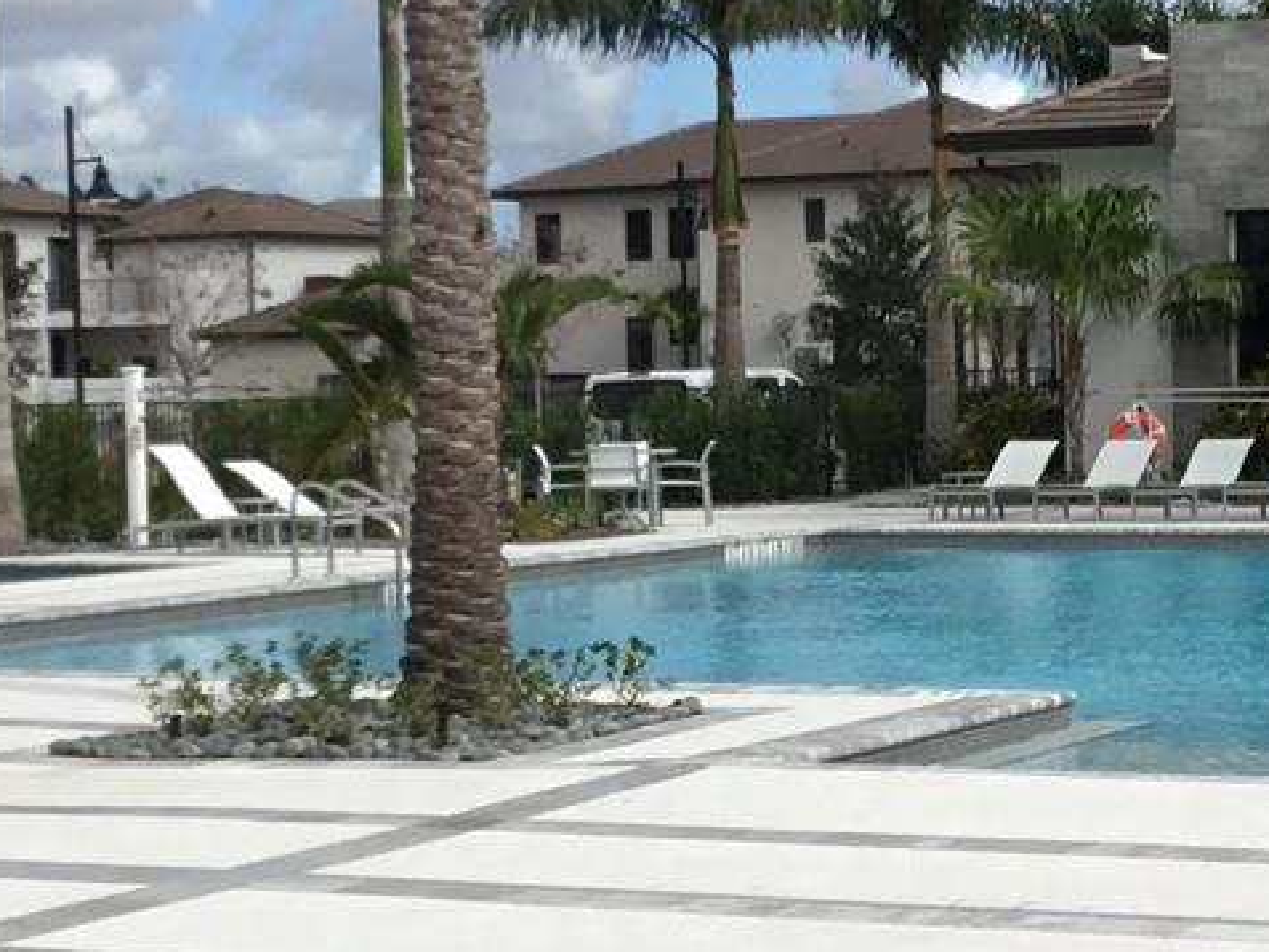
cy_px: 574
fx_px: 3814
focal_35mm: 104
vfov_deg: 14.2
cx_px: 710
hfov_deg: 18.9
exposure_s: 1/2262
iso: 25
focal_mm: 3.3
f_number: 2.4
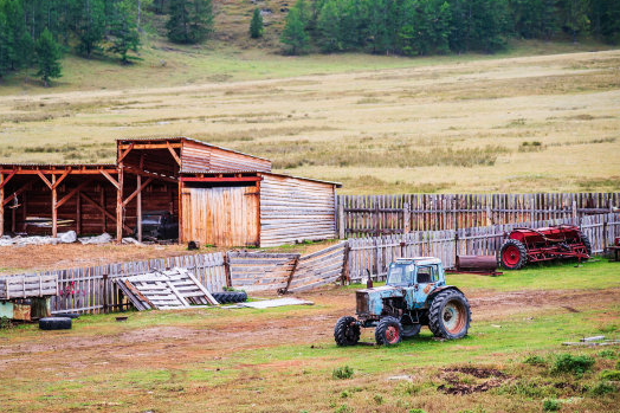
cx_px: 273
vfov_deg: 7.3
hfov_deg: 11.0
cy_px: 214
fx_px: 3219
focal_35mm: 187
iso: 400
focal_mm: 160
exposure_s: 1/25
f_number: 5.6
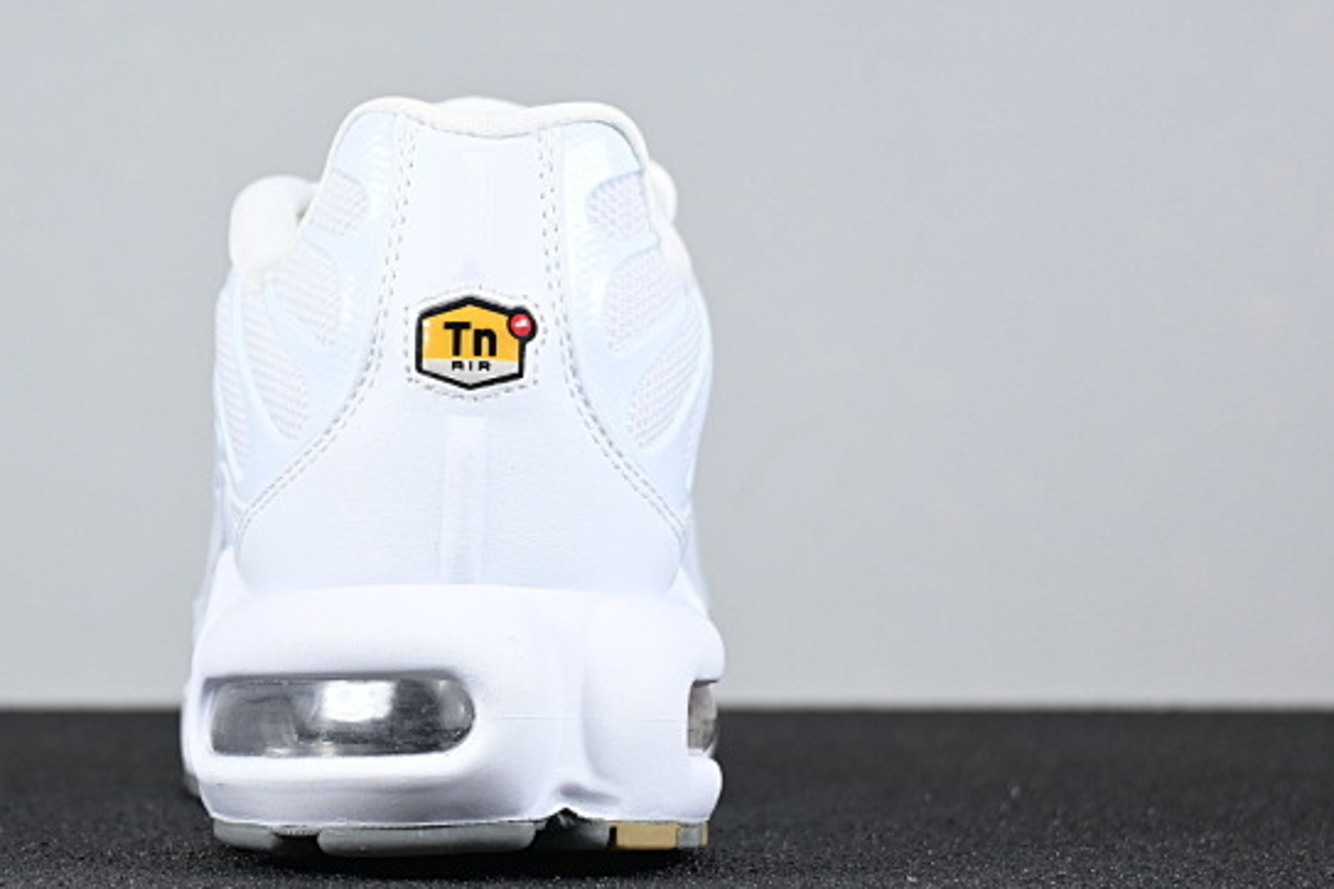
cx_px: 462
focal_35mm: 84
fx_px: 3112
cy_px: 379
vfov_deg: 16.3
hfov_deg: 24.1
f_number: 5.6
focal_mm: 38
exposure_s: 1/125
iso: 720
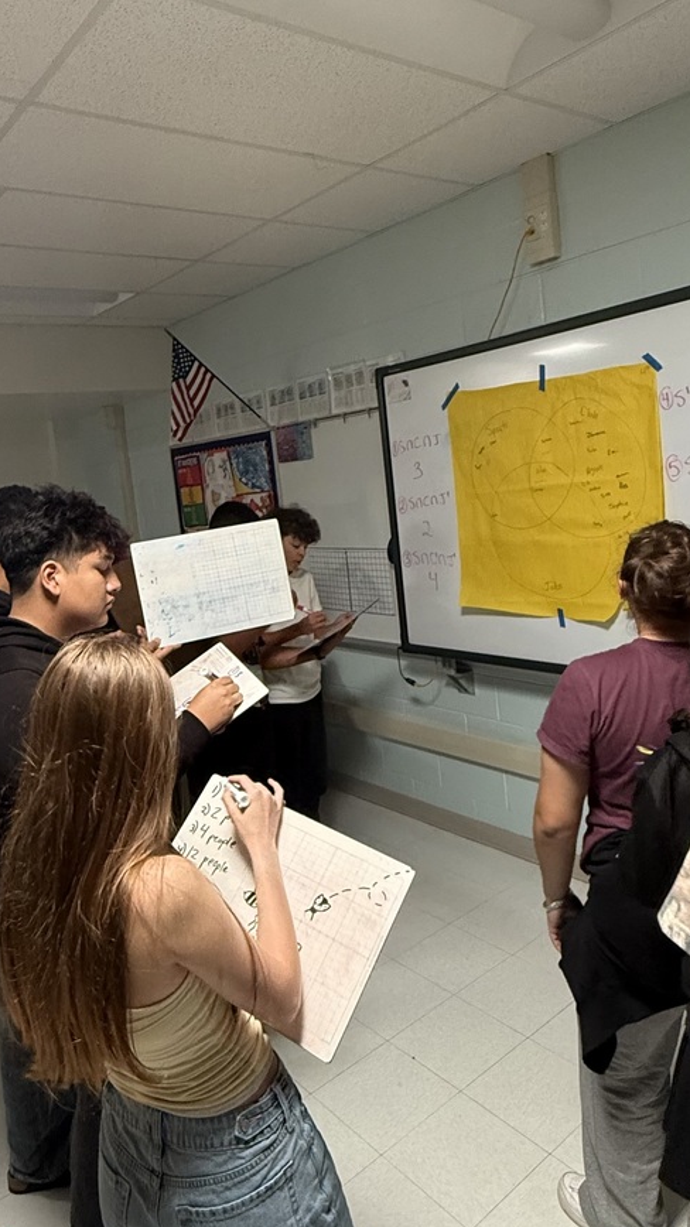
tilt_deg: -5.4
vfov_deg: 92.3
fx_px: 586
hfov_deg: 59.9
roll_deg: +6.4
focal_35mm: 18
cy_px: 543
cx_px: 445
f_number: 2.2
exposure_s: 1/60
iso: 320
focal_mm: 2.22
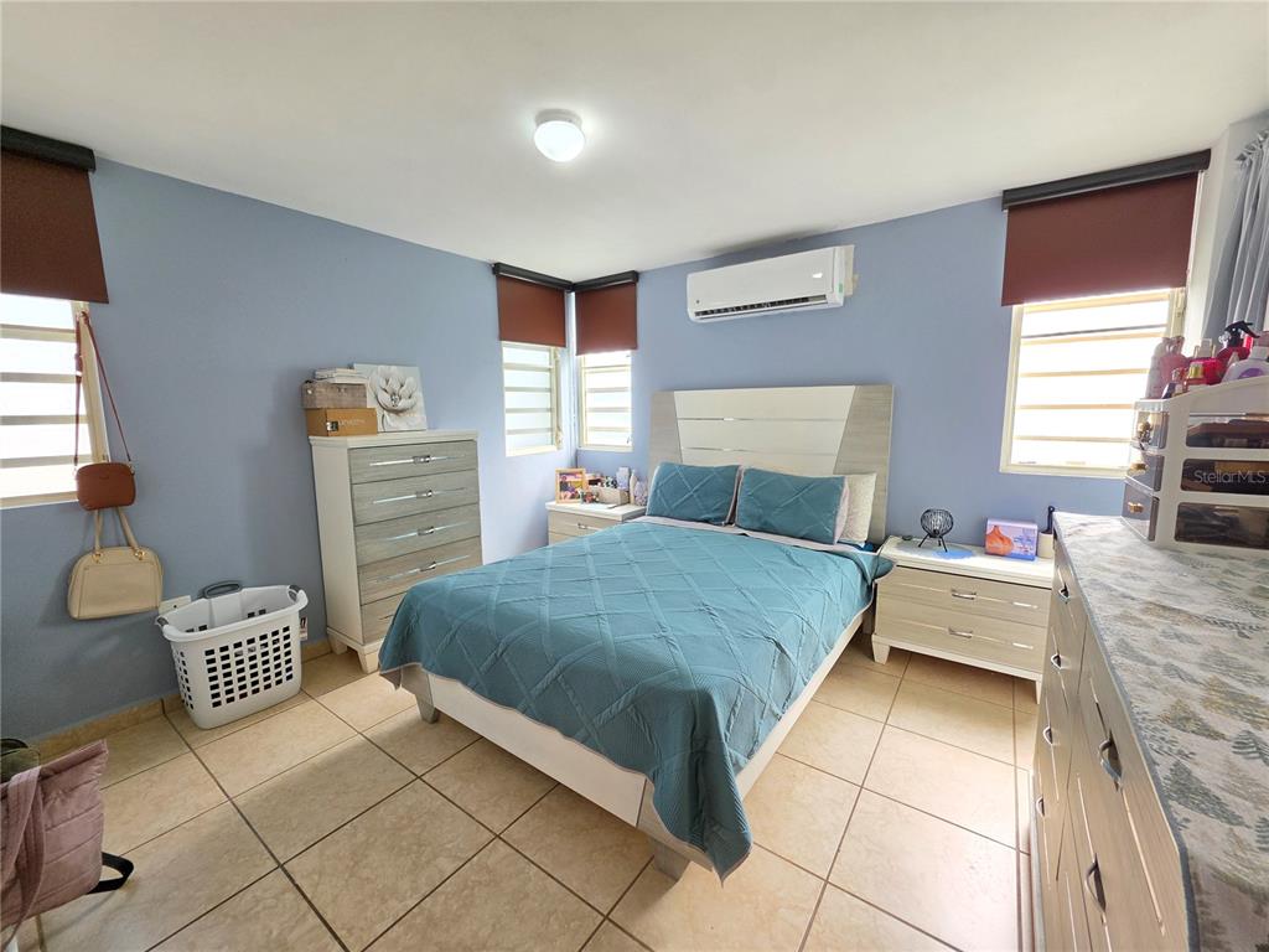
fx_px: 477
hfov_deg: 106.2
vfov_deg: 89.9
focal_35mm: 13
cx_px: 634
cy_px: 476
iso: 64
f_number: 1.9
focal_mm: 2.2
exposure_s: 1/120
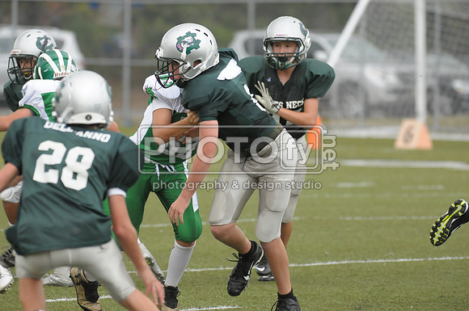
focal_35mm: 360
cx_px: 234
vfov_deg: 3.8
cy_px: 156
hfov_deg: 5.7
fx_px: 4683
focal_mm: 240
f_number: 4
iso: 1600
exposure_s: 1/2500
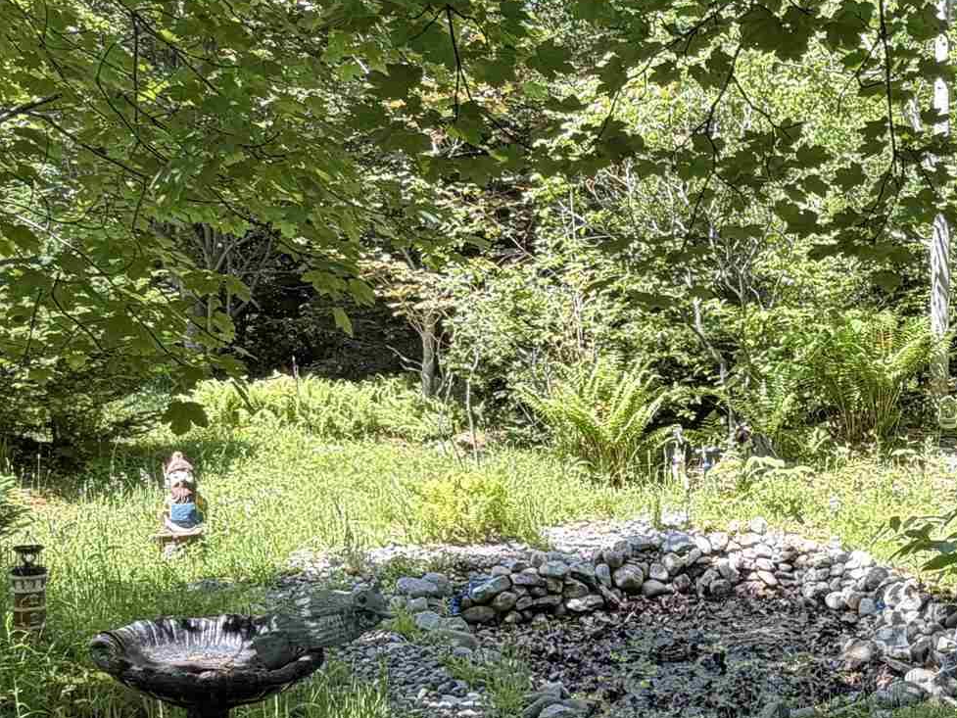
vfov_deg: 32.7
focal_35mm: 44
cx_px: 767
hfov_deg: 41.1
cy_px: 457
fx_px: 1217
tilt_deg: -10.0
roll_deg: +0.1
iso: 50
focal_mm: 2.22
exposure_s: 1/121
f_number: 2.2
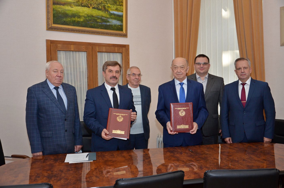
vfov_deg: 35.3
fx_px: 295
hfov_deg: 51.4
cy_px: 94
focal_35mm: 38
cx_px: 142
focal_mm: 25
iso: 800
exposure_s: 1/250
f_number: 4
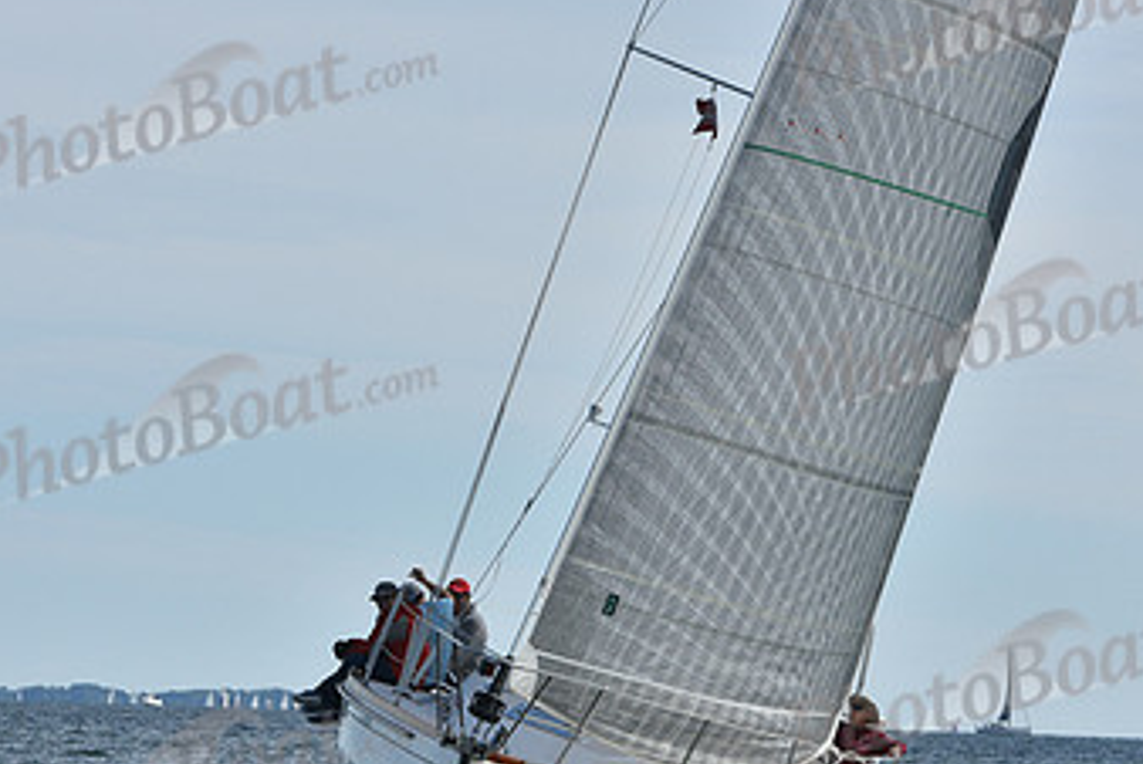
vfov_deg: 4.2
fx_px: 10359
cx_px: 615
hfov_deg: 6.3
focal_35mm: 326
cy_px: 553
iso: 320
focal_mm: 190
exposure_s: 1/1000
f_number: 11
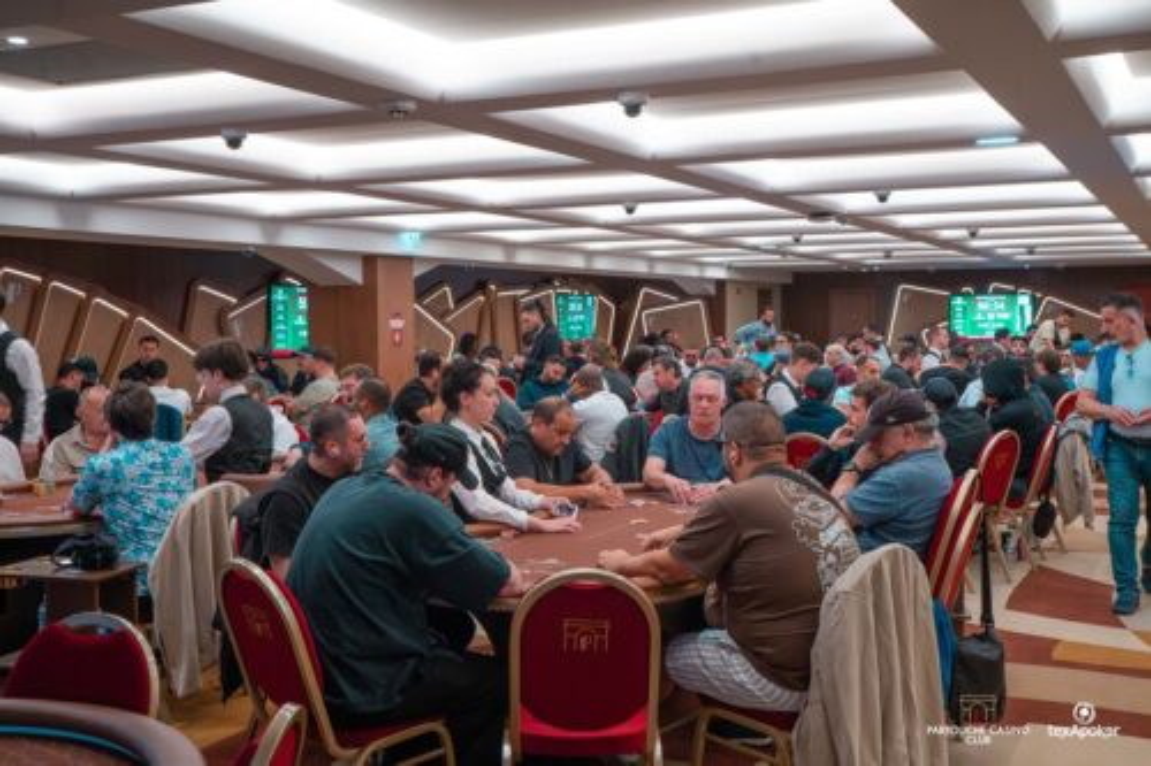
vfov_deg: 35.0
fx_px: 1214
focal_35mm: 38
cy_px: 383
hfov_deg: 50.7
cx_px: 576
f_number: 8
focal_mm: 38
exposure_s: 1/80
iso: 3200
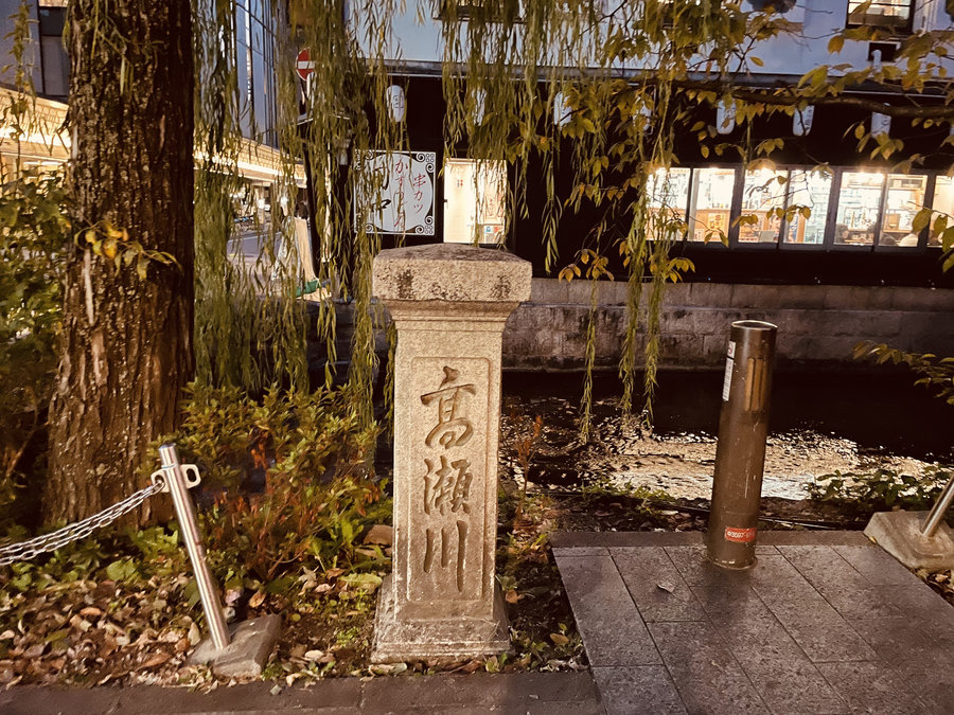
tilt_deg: -12.0
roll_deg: -1.2
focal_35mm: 26
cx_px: 477
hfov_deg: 67.3
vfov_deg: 53.1
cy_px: 358
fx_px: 717
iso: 500
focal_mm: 4.2
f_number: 1.6
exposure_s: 1/12
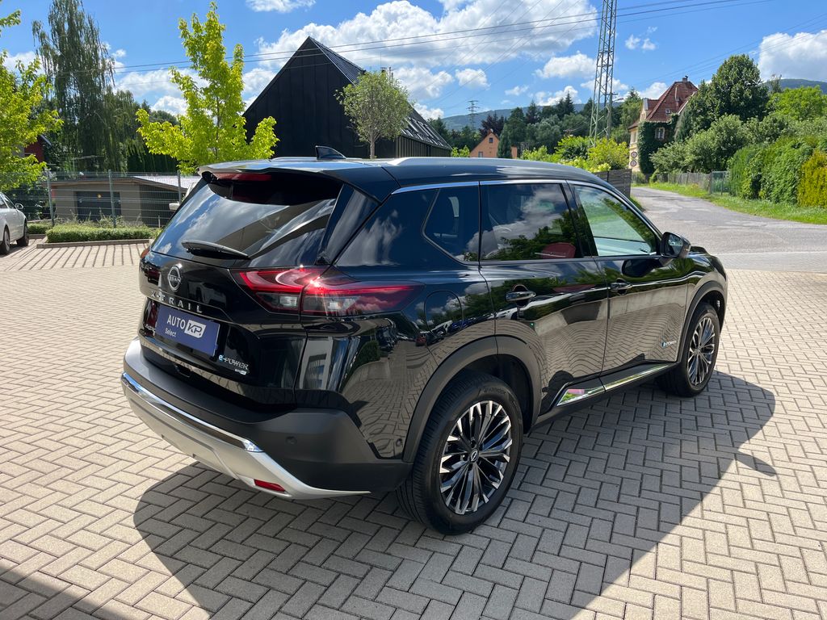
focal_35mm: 26
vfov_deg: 53.1
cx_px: 414
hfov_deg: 67.3
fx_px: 621
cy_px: 310
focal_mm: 5.1
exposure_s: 1/1647
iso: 50
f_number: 1.6
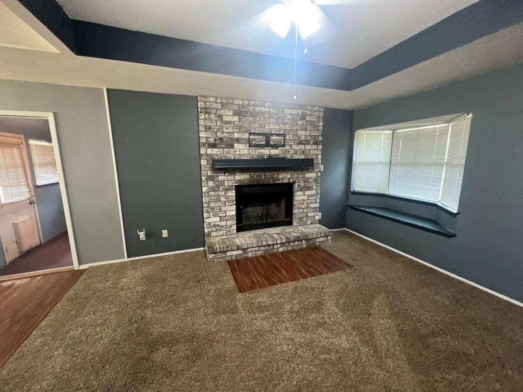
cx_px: 262
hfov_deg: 106.2
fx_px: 196
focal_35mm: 13
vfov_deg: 89.9
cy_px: 196
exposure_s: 1/60
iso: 800
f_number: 1.8
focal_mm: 1.57
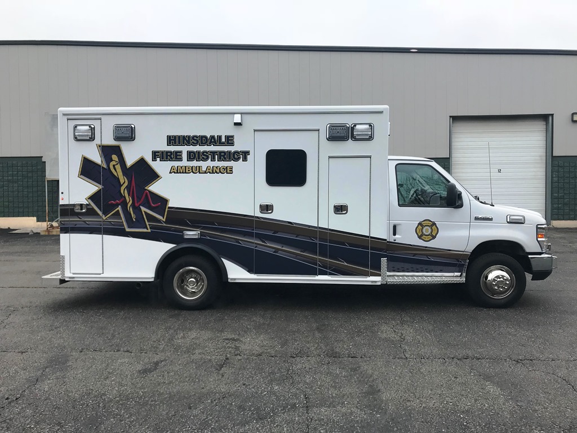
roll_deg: +0.4
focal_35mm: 28
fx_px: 467
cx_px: 288
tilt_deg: +0.3
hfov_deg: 63.4
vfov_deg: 49.7
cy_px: 216
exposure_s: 1/921
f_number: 1.8
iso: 20
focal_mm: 3.99
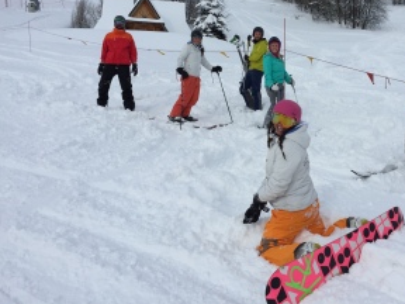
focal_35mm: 39
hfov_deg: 47.1
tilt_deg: +3.9
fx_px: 456
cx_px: 271
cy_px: 101
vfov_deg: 36.4
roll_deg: +0.2
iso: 32
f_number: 2.2
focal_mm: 4.15
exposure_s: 1/3049
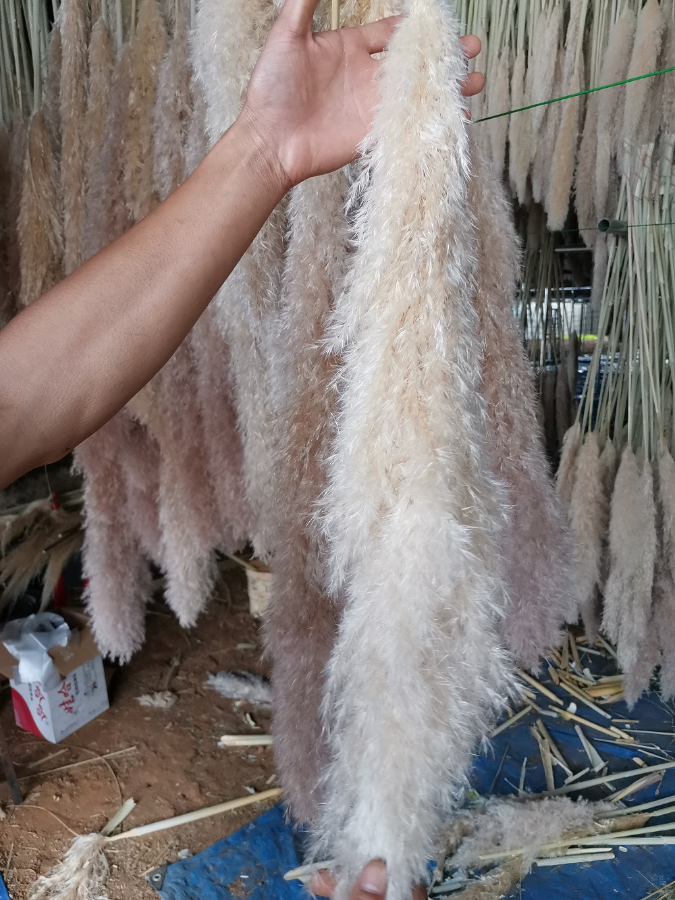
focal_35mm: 26
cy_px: 450
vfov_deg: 67.3
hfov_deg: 53.1
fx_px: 676
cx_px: 338
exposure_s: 1/50
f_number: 1.8
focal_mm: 4.75
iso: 250
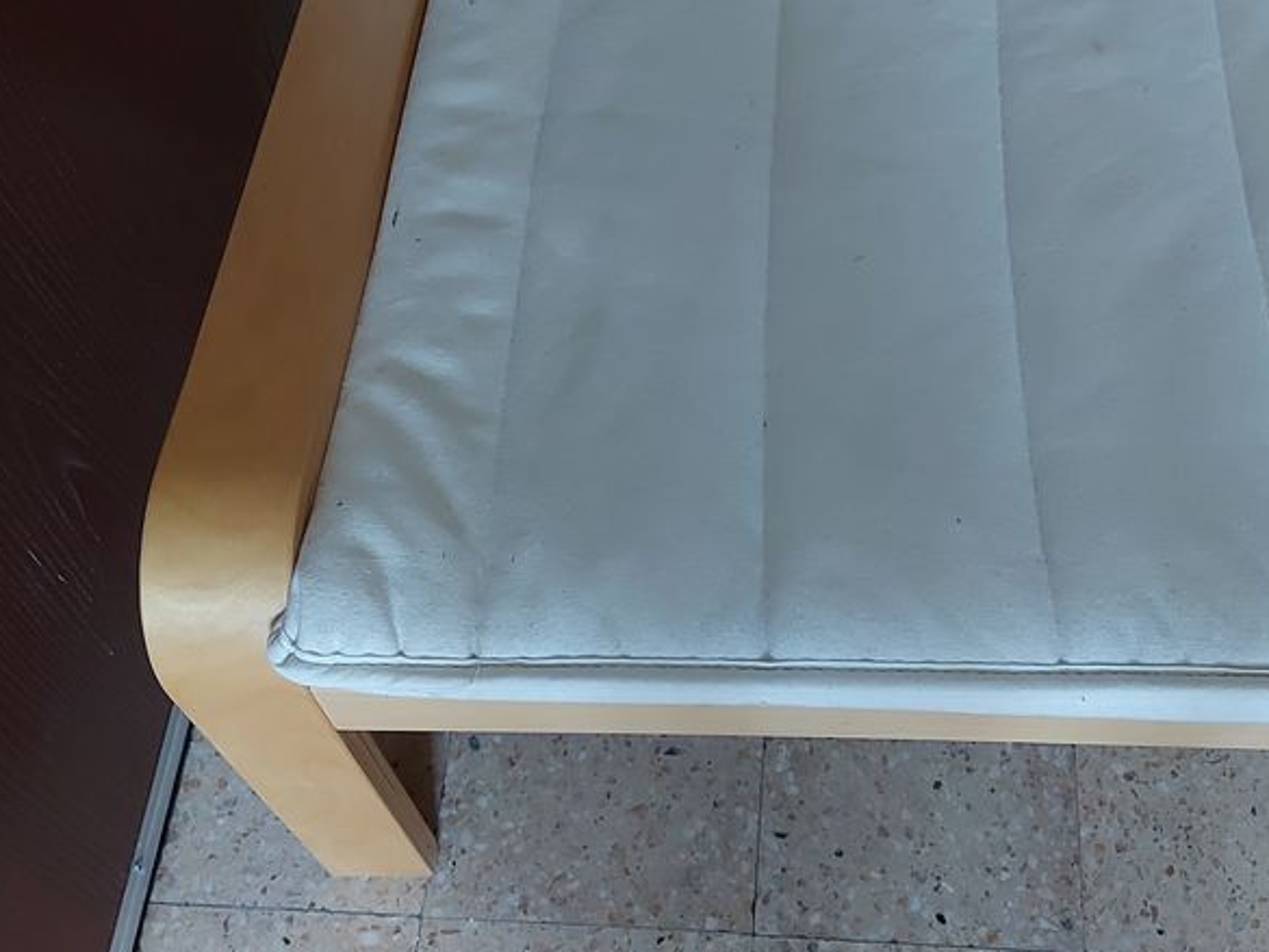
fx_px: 1503
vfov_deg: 35.1
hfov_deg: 45.4
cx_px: 779
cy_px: 393
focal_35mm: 41
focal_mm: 5.23
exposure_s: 1/25
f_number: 1.8
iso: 320
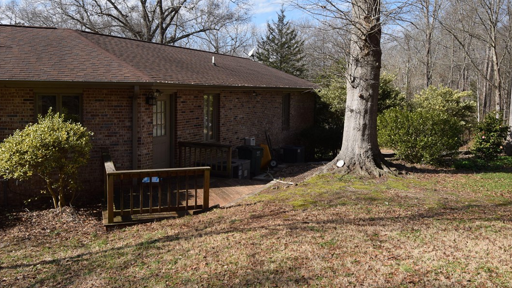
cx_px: 254
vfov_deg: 36.6
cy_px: 126
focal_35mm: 32
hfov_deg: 61.0
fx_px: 434
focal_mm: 20
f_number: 9
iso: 200
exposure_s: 1/320
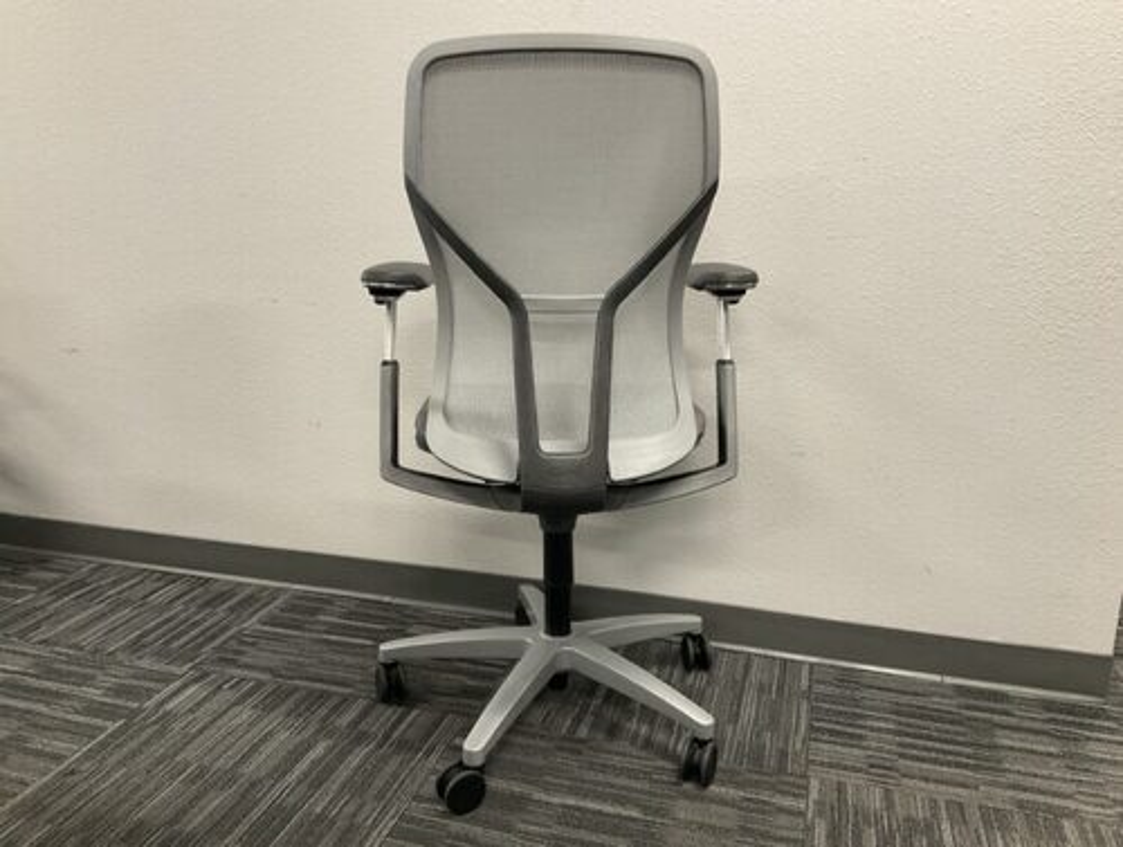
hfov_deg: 61.6
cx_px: 562
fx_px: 943
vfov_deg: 48.4
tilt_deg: -14.0
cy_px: 424
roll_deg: -1.2
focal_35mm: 29
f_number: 1.8
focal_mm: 3
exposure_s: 1/60
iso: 125
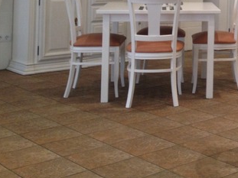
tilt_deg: -3.4
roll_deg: -0.5
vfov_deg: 15.8
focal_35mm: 90
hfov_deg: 20.3
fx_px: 619
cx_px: 290
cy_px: -36
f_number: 2.4
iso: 80
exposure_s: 1/20
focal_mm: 4.28
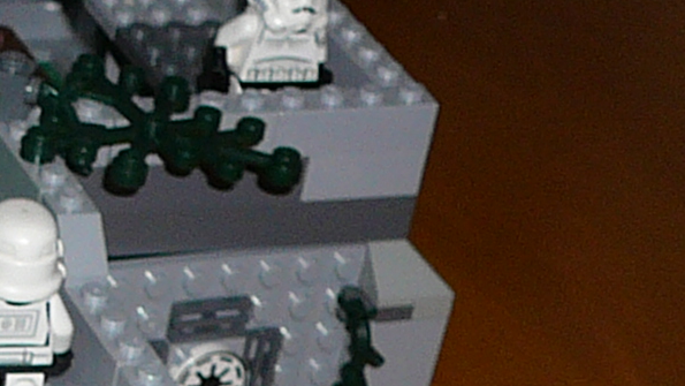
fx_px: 3270
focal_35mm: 180
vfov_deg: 6.7
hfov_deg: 11.3
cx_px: -484
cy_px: 348
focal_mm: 5.6
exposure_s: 1/30
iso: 80
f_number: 3
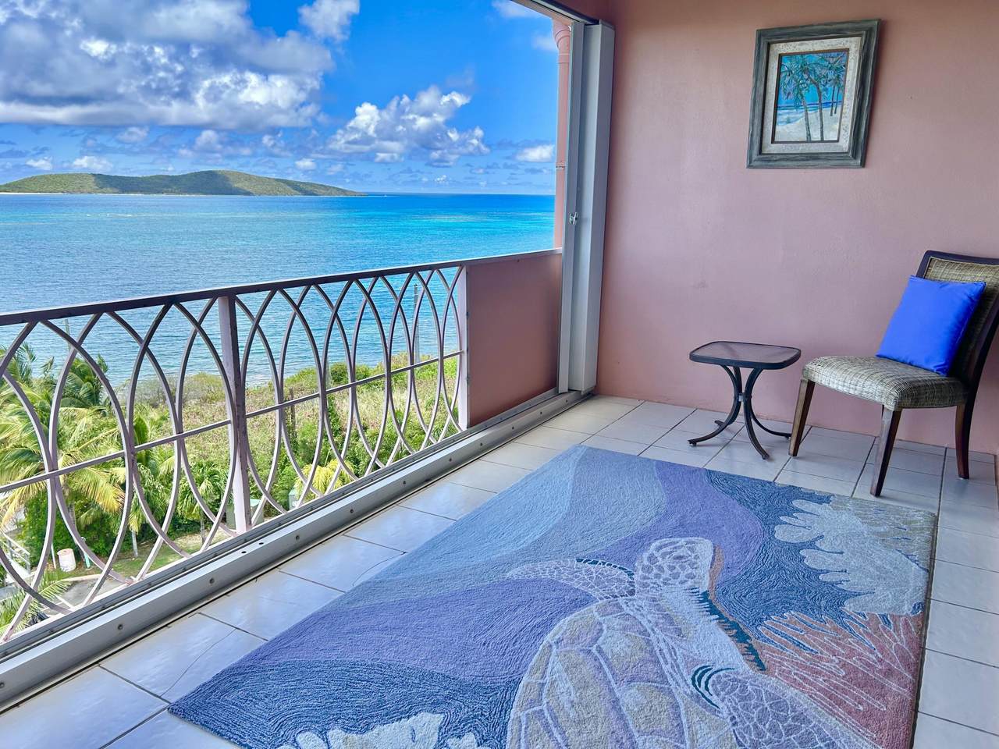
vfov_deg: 53.1
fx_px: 750
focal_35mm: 26
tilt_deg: -13.8
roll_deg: -0.3
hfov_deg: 67.3
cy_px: 374
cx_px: 500
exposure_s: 1/1553
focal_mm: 5.7
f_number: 1.5
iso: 50
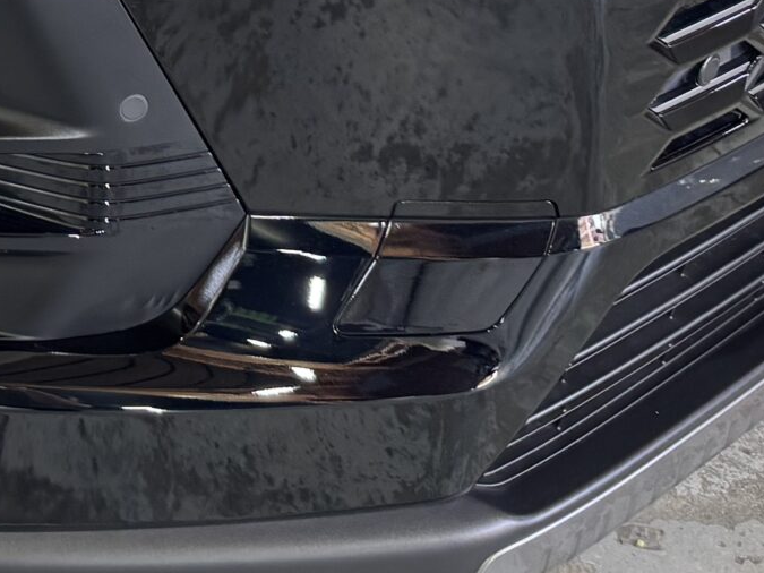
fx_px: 2008
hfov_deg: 20.5
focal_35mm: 91
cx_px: -84
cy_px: -342
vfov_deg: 14.8
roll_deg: +0.2
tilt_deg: -21.8
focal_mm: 6.76
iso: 200
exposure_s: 1/60
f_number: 1.78
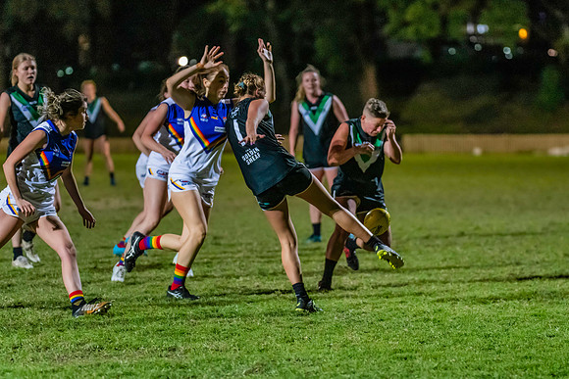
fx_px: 3150
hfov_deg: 10.3
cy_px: 196
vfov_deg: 6.9
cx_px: 365
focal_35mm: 199
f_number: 2.8
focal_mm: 155
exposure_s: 1/1000
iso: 10000
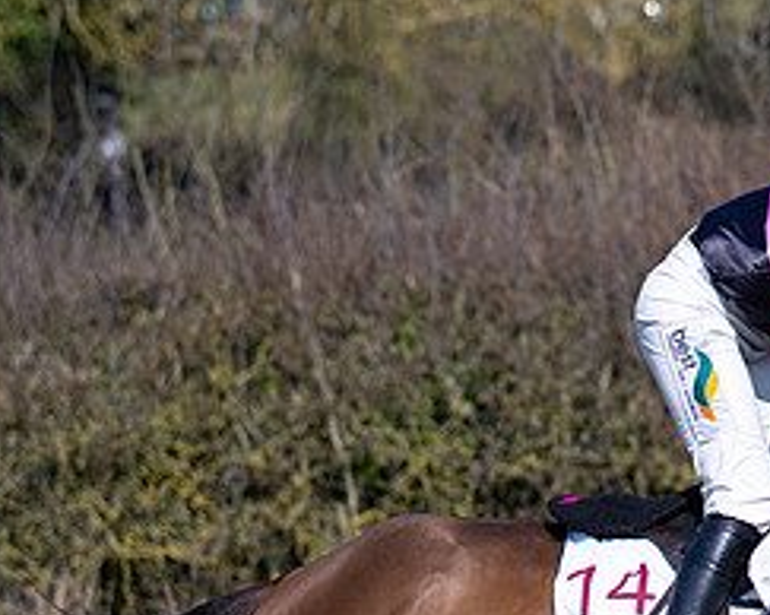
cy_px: 754
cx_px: 588
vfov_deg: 3.3
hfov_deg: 4.1
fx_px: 10634
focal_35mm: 467
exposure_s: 1/5000
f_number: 2.8
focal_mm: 105
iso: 200
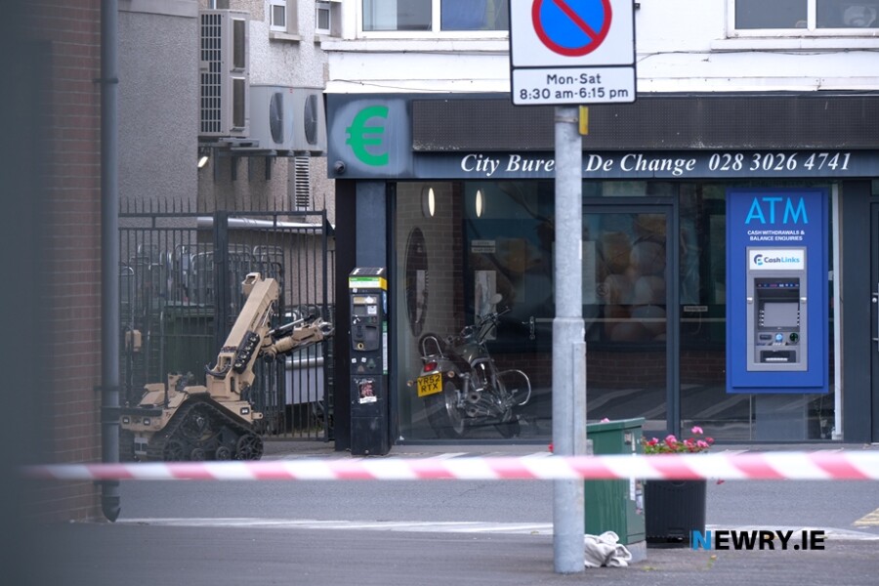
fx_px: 8008
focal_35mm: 328
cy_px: 293
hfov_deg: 6.3
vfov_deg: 4.2
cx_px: 440
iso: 400
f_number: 8
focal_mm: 218.7
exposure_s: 1/220
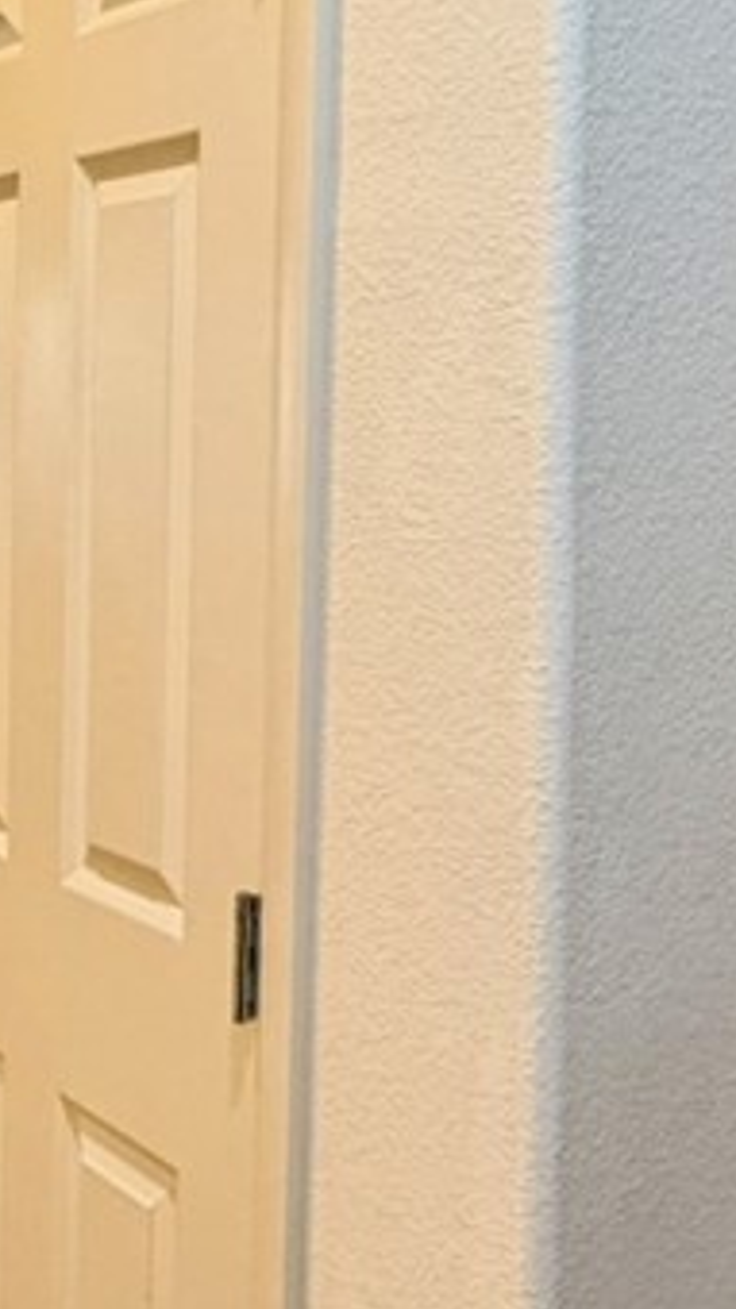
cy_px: 485
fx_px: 1598
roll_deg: -1.1
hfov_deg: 25.5
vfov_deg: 44.2
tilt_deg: -1.5
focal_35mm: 46
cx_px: 597
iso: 320
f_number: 2.2
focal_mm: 2.22
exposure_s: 1/60
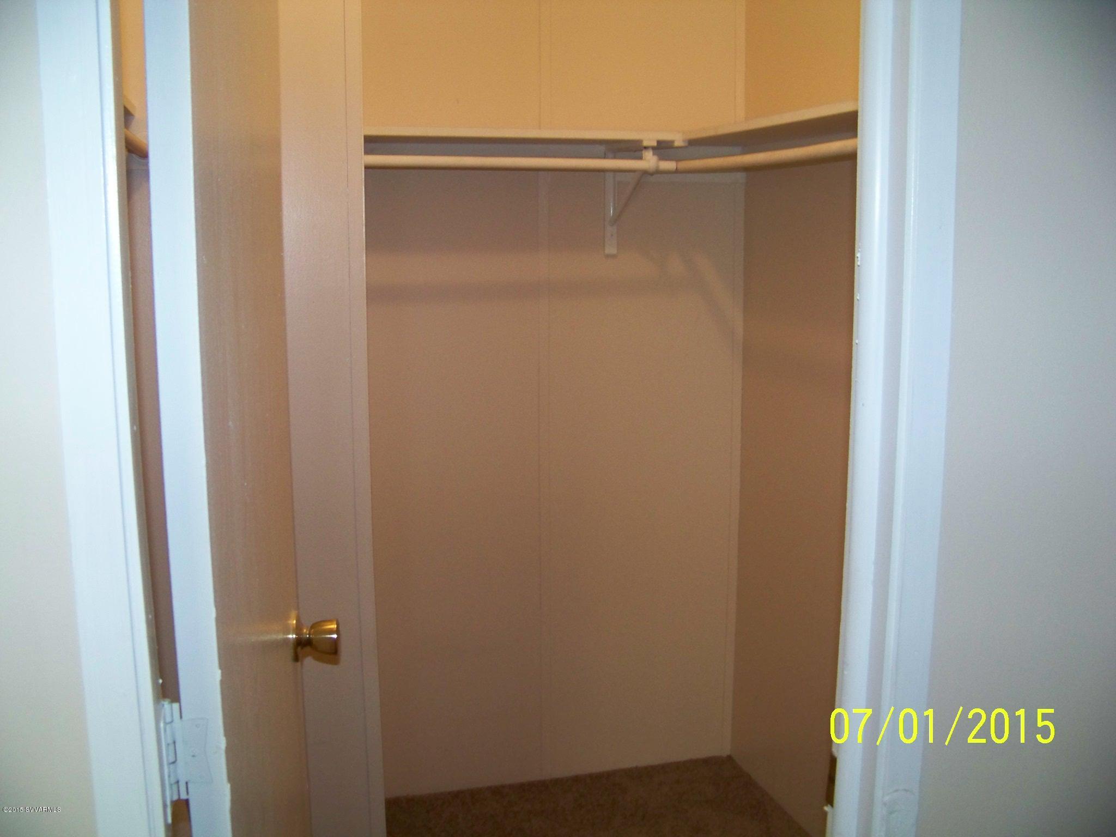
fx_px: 1161
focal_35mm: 36
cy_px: 418
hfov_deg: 51.4
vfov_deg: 39.7
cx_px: 558
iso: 200
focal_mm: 5.85
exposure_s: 1/30
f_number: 2.8
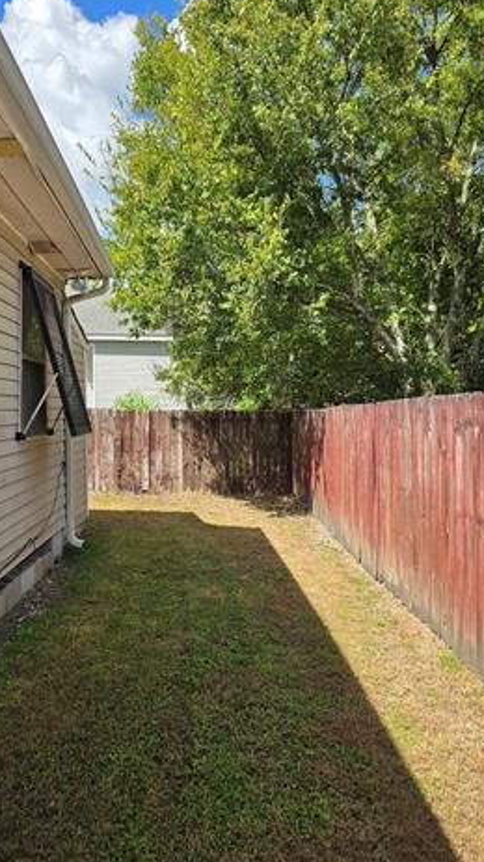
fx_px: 594
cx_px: 207
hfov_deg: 44.2
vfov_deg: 71.9
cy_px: 419
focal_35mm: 26
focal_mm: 6.3
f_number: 1.7
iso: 80
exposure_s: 1/4237
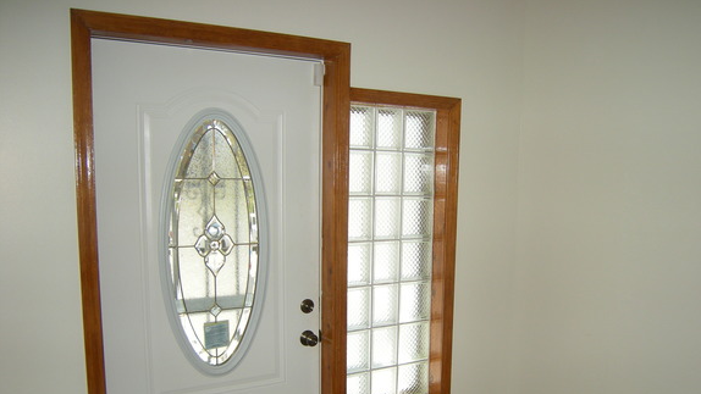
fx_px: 632
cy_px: 281
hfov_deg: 57.9
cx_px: 388
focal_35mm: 34
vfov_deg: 34.1
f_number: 2.8
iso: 91
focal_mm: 4.7
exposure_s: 1/218
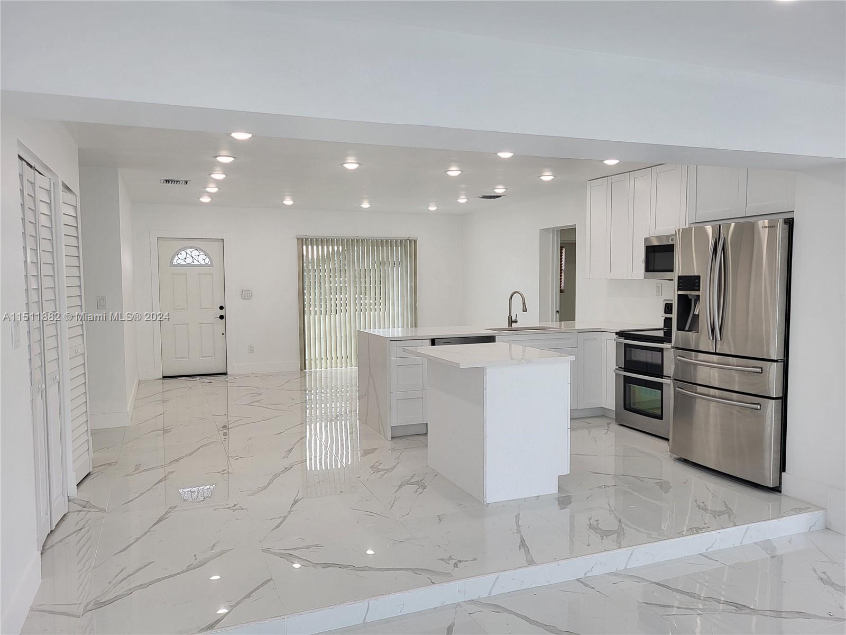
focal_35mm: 26
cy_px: 318
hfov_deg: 67.3
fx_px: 635
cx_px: 423
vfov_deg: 53.1
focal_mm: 5.4
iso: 40
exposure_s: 1/160
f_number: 1.8
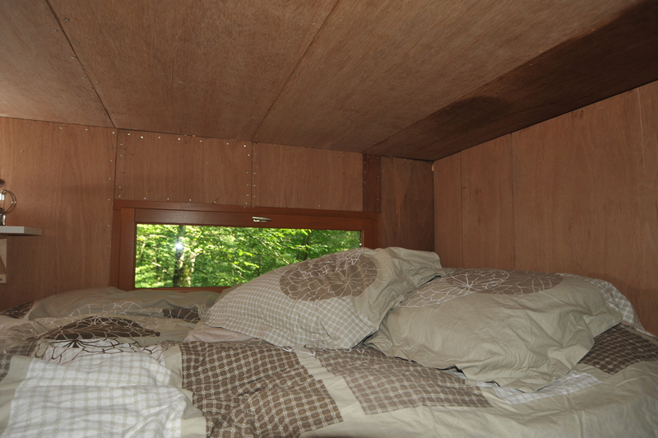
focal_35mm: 21
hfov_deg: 81.3
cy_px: 219
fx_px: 384
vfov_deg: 59.4
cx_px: 329
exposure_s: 1/60
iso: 400
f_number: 5.6
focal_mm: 21
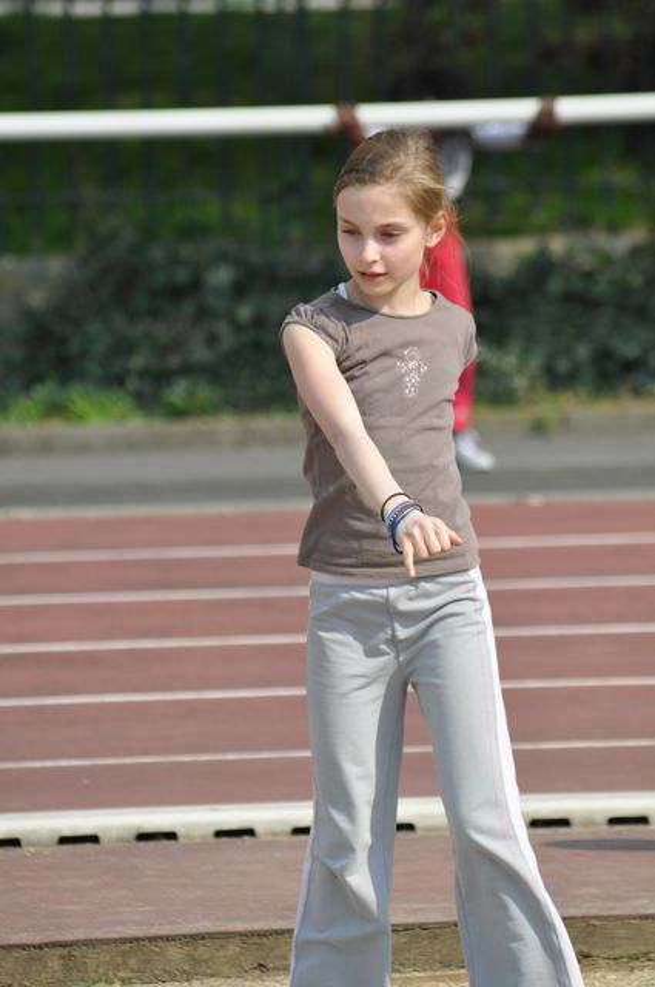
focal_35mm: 292
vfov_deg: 7.1
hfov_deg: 4.7
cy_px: 494
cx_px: 328
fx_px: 8004
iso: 400
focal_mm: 195
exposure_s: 1/2000
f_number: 5.6
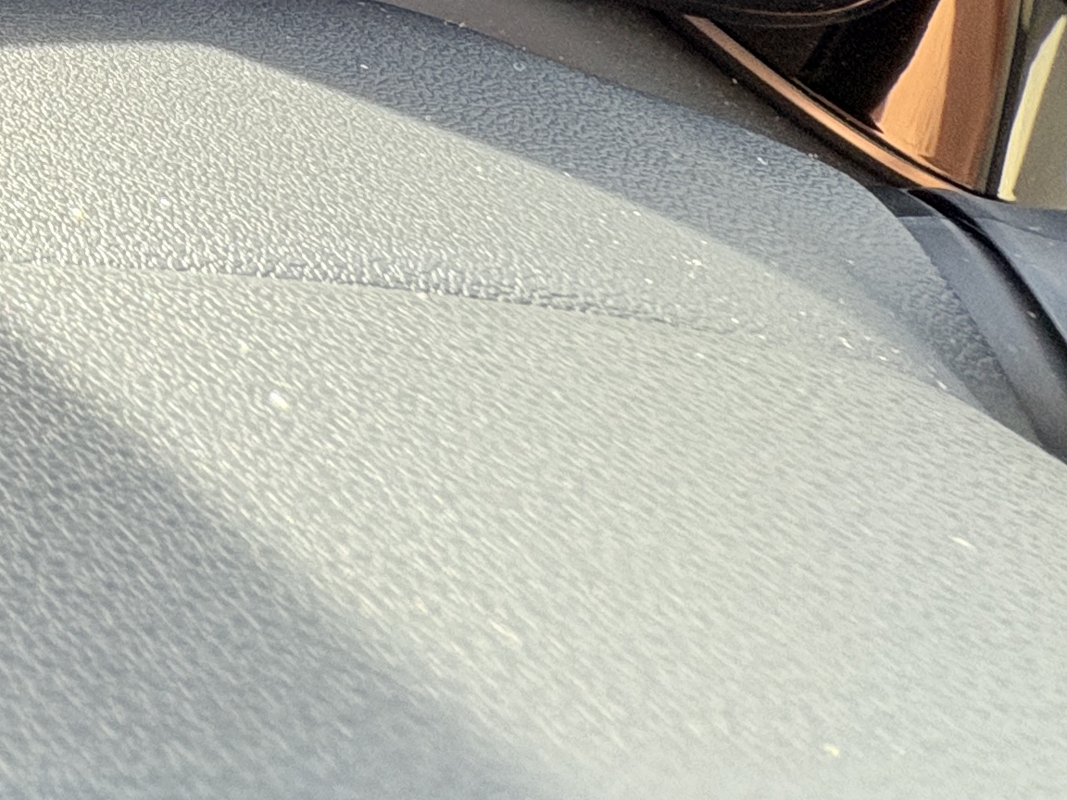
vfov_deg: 22.2
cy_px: -515
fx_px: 1510
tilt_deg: -27.7
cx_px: -728
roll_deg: +1.3
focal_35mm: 49
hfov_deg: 24.2
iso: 250
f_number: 2.2
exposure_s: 1/60
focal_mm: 2.22
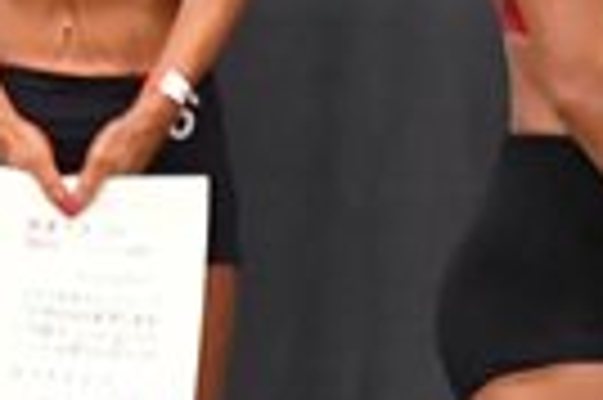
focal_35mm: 1170
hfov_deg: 1.8
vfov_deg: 1.2
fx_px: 19573
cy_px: 180
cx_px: 1510
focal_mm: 135
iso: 6400
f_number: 5.6
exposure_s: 1/400
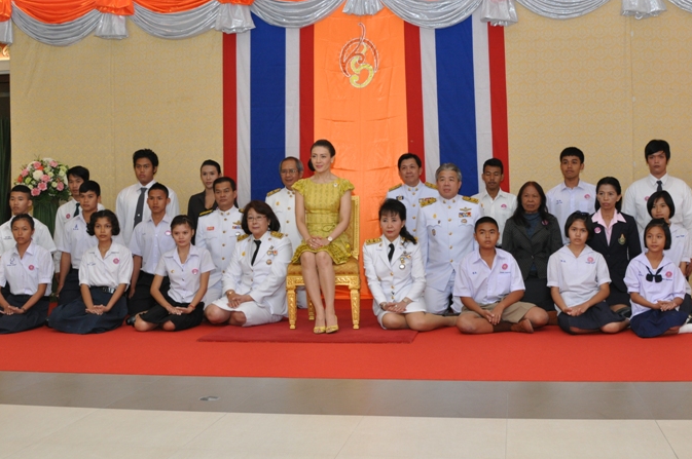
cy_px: 215
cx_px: 350
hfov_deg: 42.0
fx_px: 902
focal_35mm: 47
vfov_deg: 28.6
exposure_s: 1/125
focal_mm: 28
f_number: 5.6
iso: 800
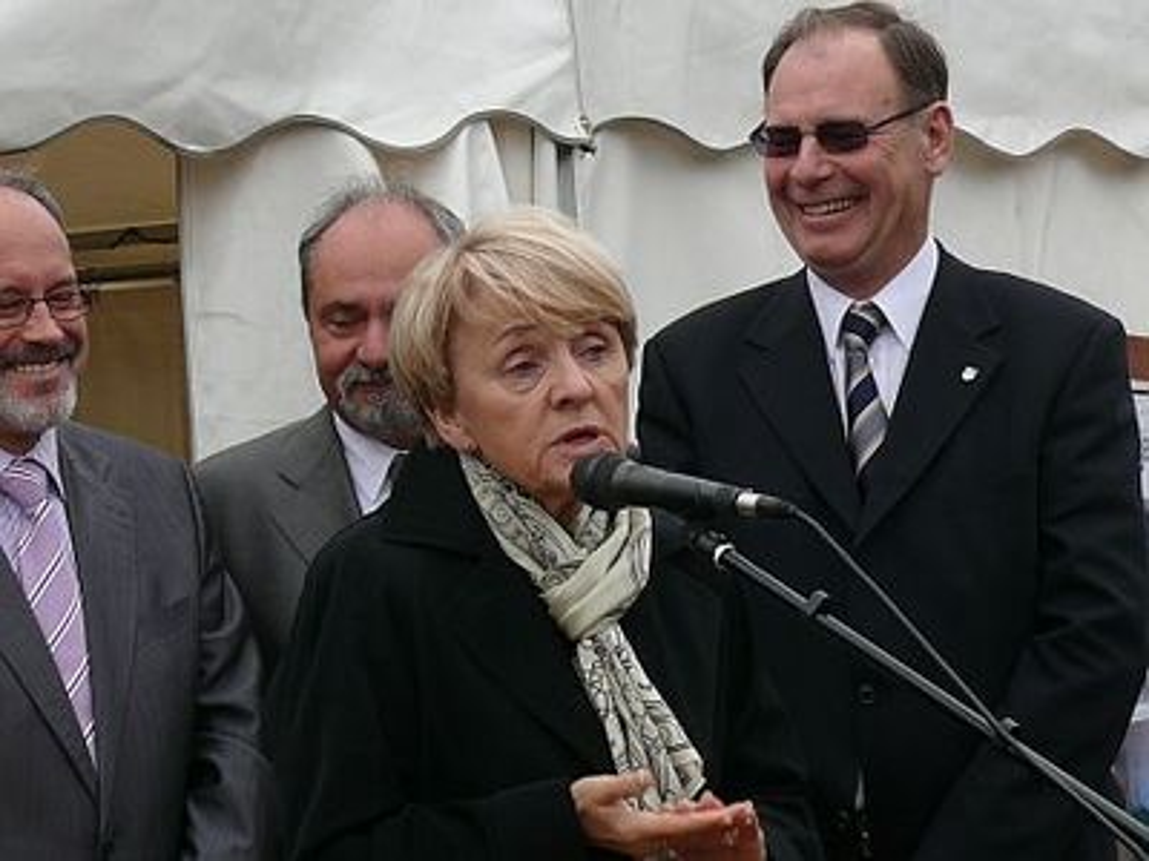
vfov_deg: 9.6
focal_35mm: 155
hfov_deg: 12.7
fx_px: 5145
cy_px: 430
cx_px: 574
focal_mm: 18.5
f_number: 4
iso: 100
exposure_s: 1/200
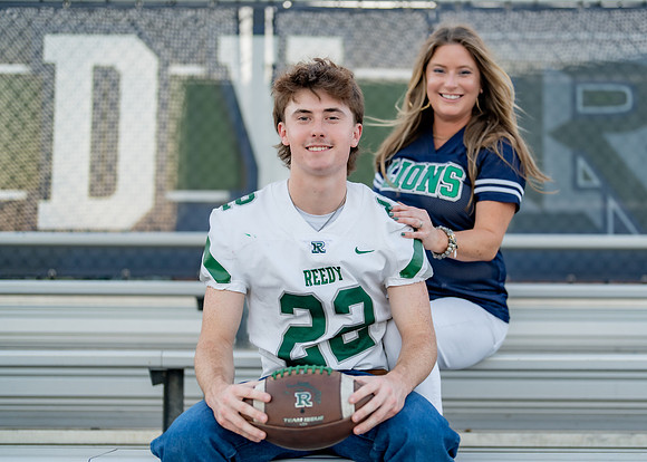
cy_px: 239
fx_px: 1100
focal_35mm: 60
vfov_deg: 23.7
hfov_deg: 32.6
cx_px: 393
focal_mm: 50
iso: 200
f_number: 1.2
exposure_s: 1/640
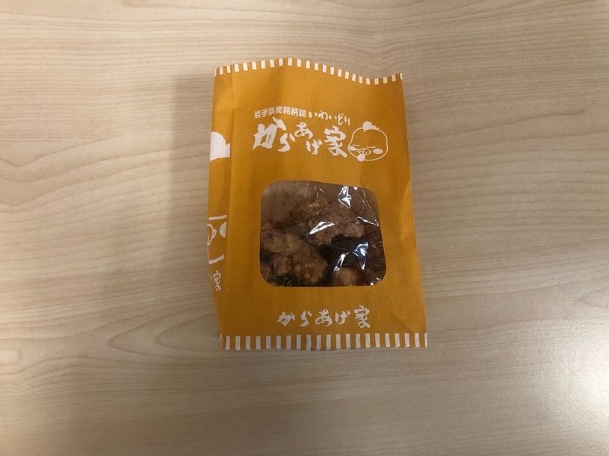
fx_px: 493
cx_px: 304
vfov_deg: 49.7
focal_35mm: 28
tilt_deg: -83.1
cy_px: 228
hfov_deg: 63.5
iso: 40
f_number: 1.8
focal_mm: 3.99
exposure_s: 1/20
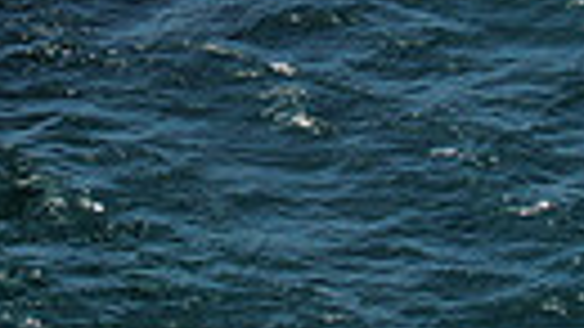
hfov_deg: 9.3
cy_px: -281
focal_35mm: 233
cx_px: 323
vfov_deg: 5.1
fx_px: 3607
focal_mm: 8.6
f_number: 3.8
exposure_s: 1/1000
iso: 100
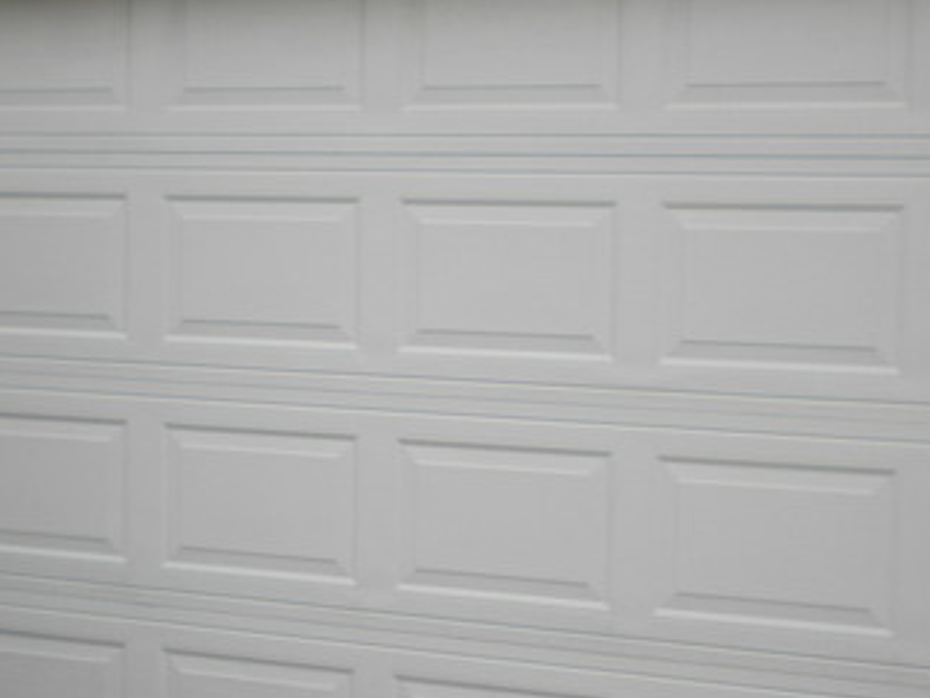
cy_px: 326
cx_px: 392
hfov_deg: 27.7
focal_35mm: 70
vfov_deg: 21.0
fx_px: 1881
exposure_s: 1/217
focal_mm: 6.3
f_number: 3.1
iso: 80
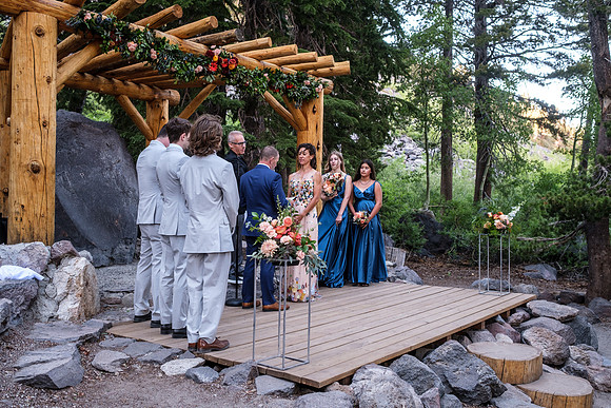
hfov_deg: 54.4
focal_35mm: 35
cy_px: 204
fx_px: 594
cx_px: 306
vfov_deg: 37.9
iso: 160
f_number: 3.6
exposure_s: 1/60
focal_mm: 23
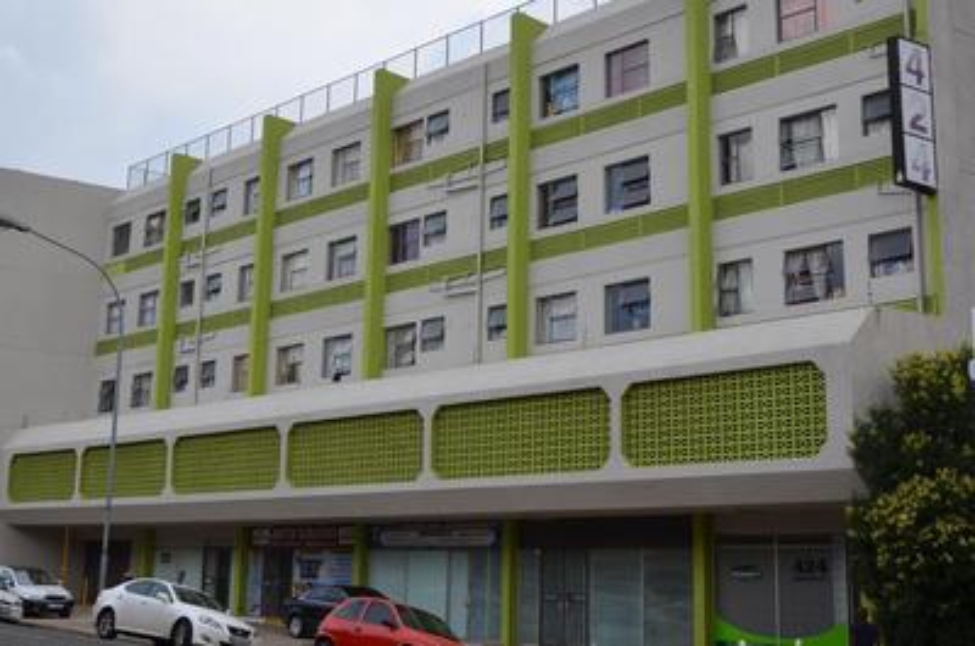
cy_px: 323
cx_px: 488
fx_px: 1135
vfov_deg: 31.8
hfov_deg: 46.5
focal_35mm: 42
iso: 125
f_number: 8
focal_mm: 28
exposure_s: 1/250
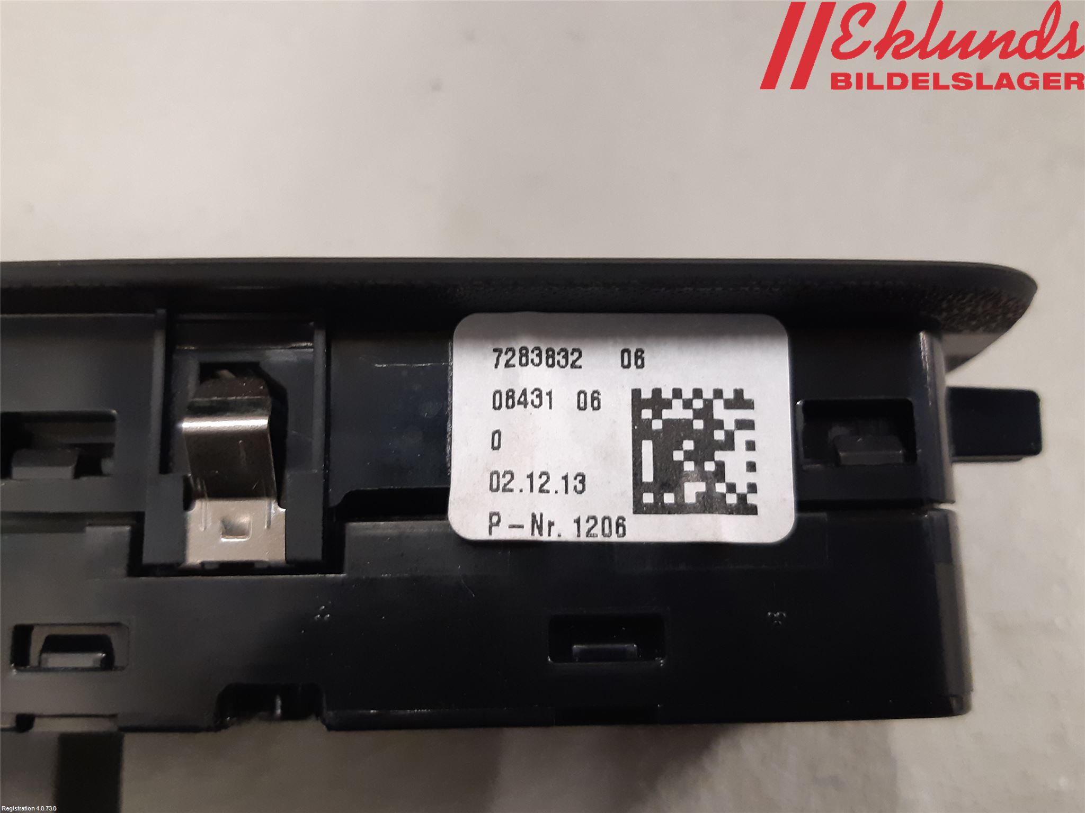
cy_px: 406
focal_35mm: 26
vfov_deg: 53.1
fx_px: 815
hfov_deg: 67.3
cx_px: 542
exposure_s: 1/33
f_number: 1.7
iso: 200
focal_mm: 3.93
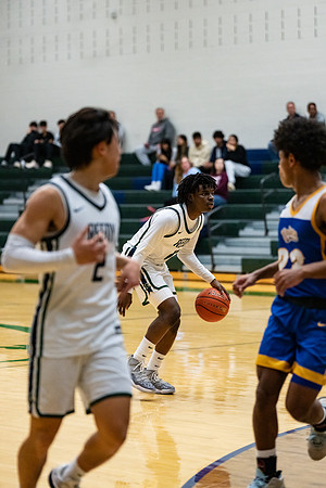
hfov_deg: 11.6
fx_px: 1603
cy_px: 244
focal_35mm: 118
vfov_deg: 17.3
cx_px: 163
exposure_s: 1/1000
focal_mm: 118
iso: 6400
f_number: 2.8
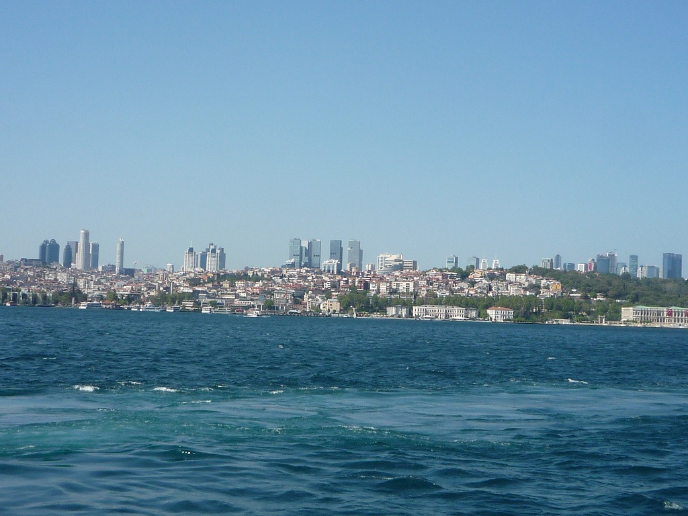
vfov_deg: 24.8
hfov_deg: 32.7
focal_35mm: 59
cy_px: 258
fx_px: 1173
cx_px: 344
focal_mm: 5.8
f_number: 5.6
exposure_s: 1/500
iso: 100
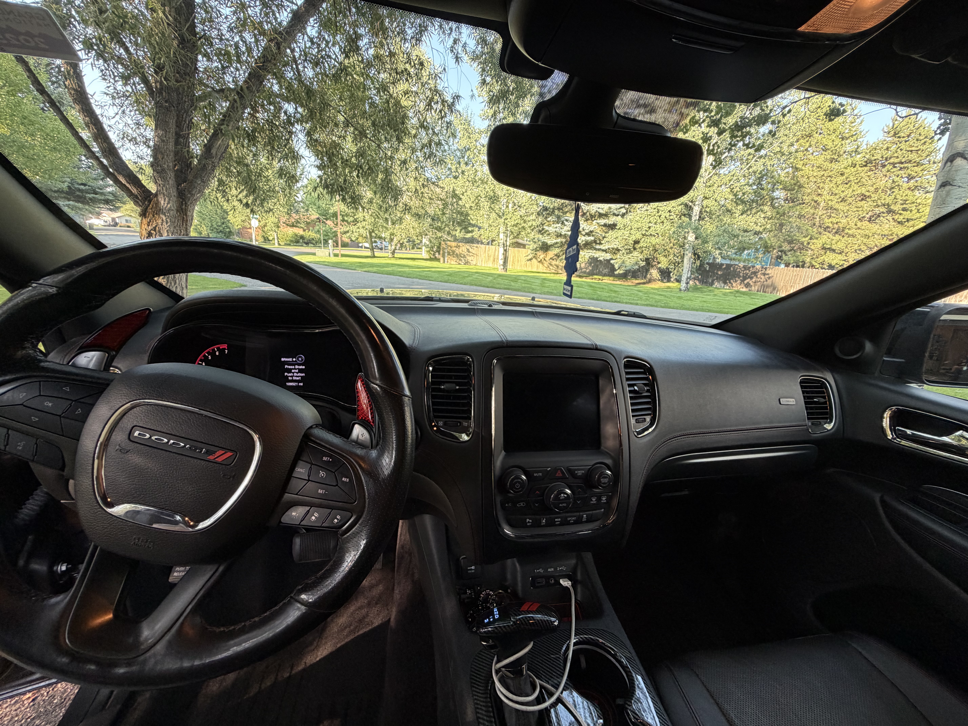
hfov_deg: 102.1
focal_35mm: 14
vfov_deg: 85.7
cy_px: 363
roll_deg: -4.1
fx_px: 391
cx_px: 484
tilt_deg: -15.0
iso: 160
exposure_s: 1/121
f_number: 2.2
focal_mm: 2.22
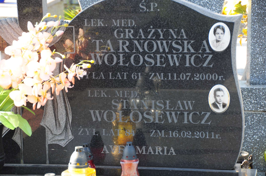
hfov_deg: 14.4
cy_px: 88
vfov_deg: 9.6
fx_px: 1052
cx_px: 133
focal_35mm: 142
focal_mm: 95
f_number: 7.1
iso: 320
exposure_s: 1/125
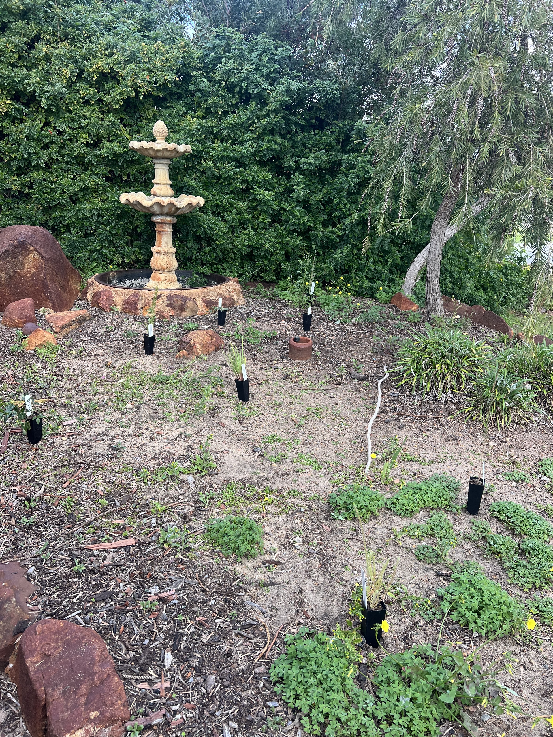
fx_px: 554
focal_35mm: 26
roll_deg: -0.1
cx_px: 276
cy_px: 368
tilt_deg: -13.8
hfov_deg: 53.1
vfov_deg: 67.3
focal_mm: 5.7
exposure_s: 1/335
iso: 50
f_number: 1.5
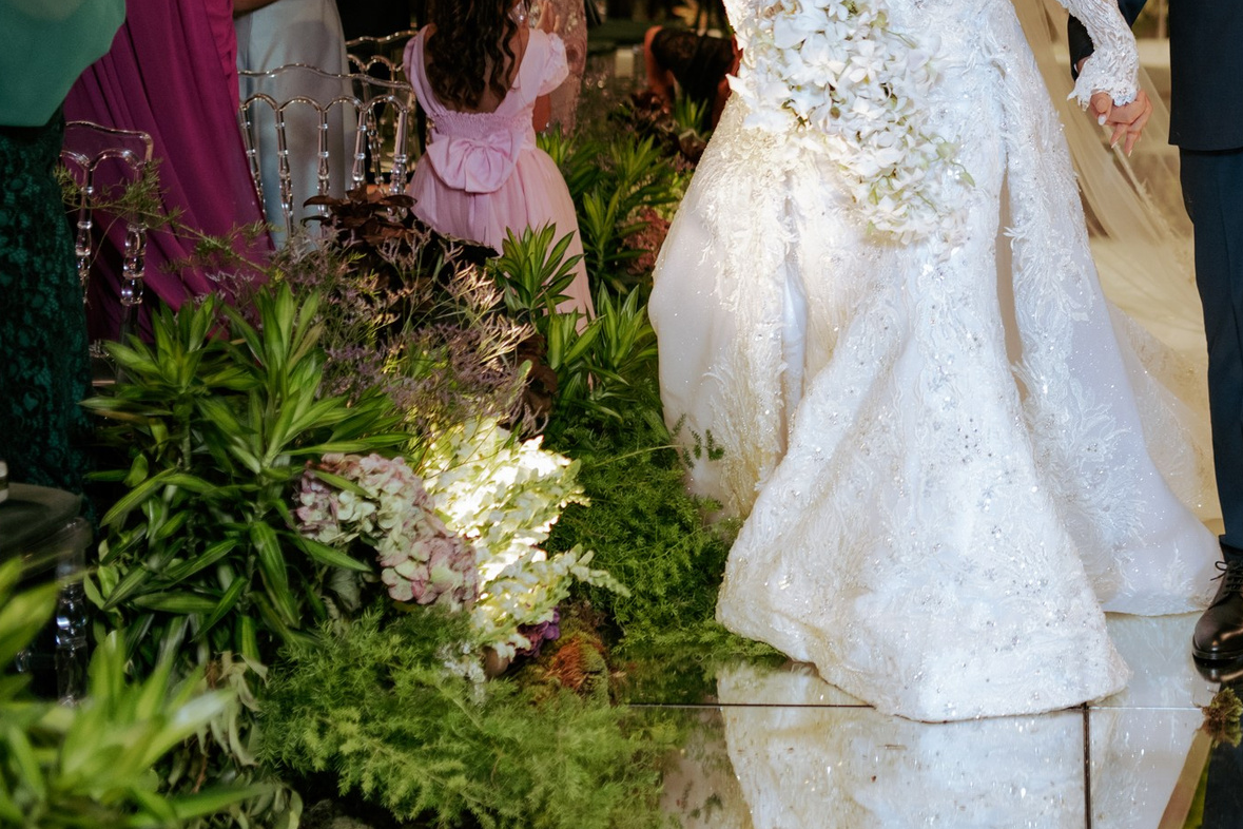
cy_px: 30
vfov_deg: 17.6
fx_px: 2624
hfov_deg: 25.6
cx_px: 1181
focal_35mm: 76
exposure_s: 1/160
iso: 1250
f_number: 2
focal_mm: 35
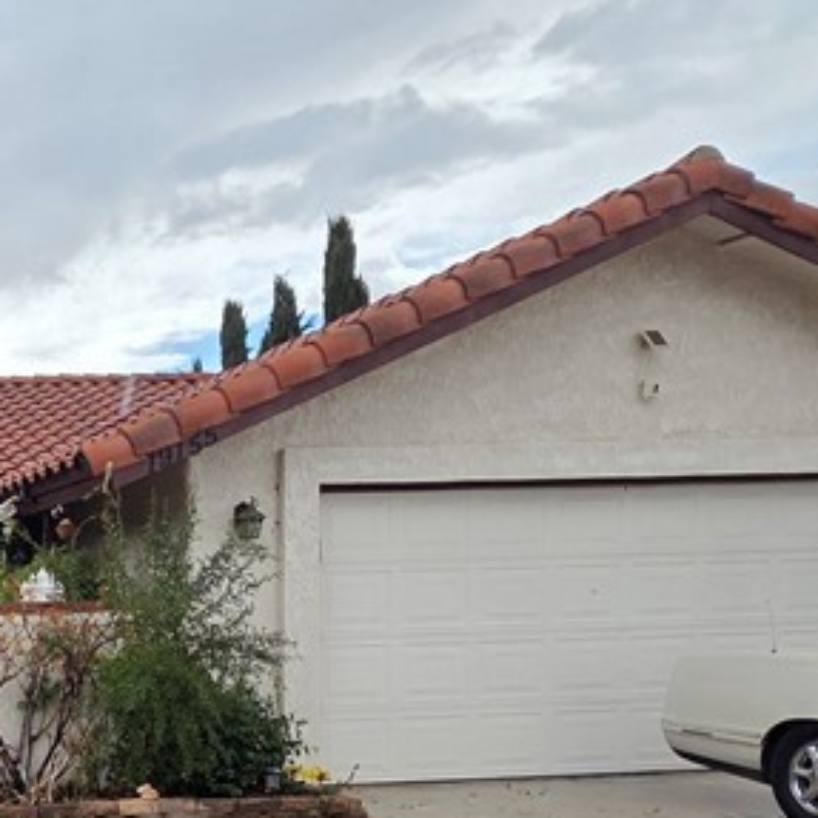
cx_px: -211
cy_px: 718
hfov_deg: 32.3
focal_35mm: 41
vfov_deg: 38.4
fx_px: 1096
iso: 50
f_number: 2.2
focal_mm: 2.2
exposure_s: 1/1297
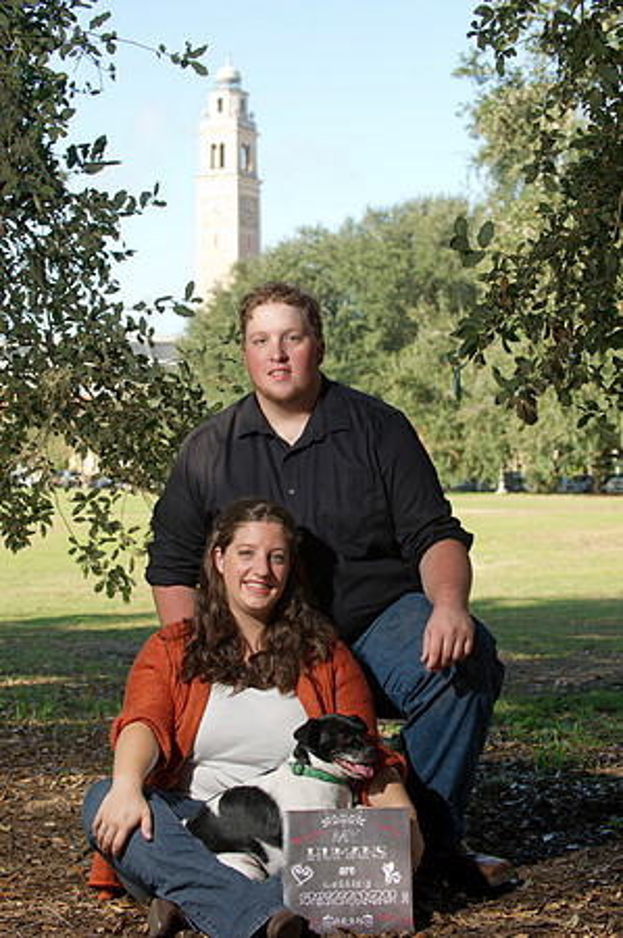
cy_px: 469
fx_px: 1821
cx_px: 312
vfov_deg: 28.9
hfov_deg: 19.4
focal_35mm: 70
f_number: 5.6
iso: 320
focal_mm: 70
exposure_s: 1/200
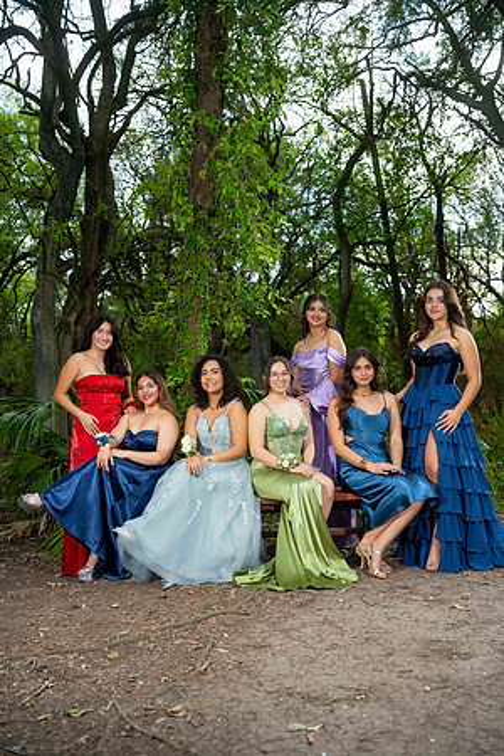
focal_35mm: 35
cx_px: 252
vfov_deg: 54.4
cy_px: 378
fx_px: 735
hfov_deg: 37.9
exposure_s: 1/200
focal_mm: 35
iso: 160
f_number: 3.2
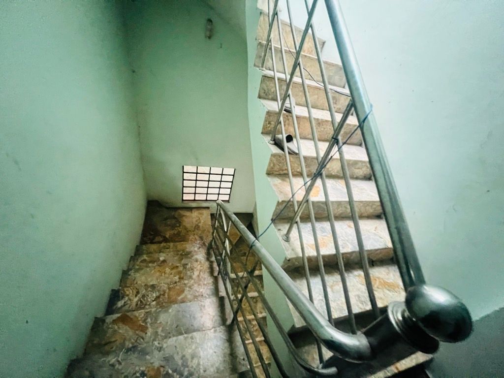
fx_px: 189
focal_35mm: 13
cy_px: 189
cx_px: 252
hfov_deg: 106.2
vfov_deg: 89.9
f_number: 1.8
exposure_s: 1/25
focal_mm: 1.57
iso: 1000
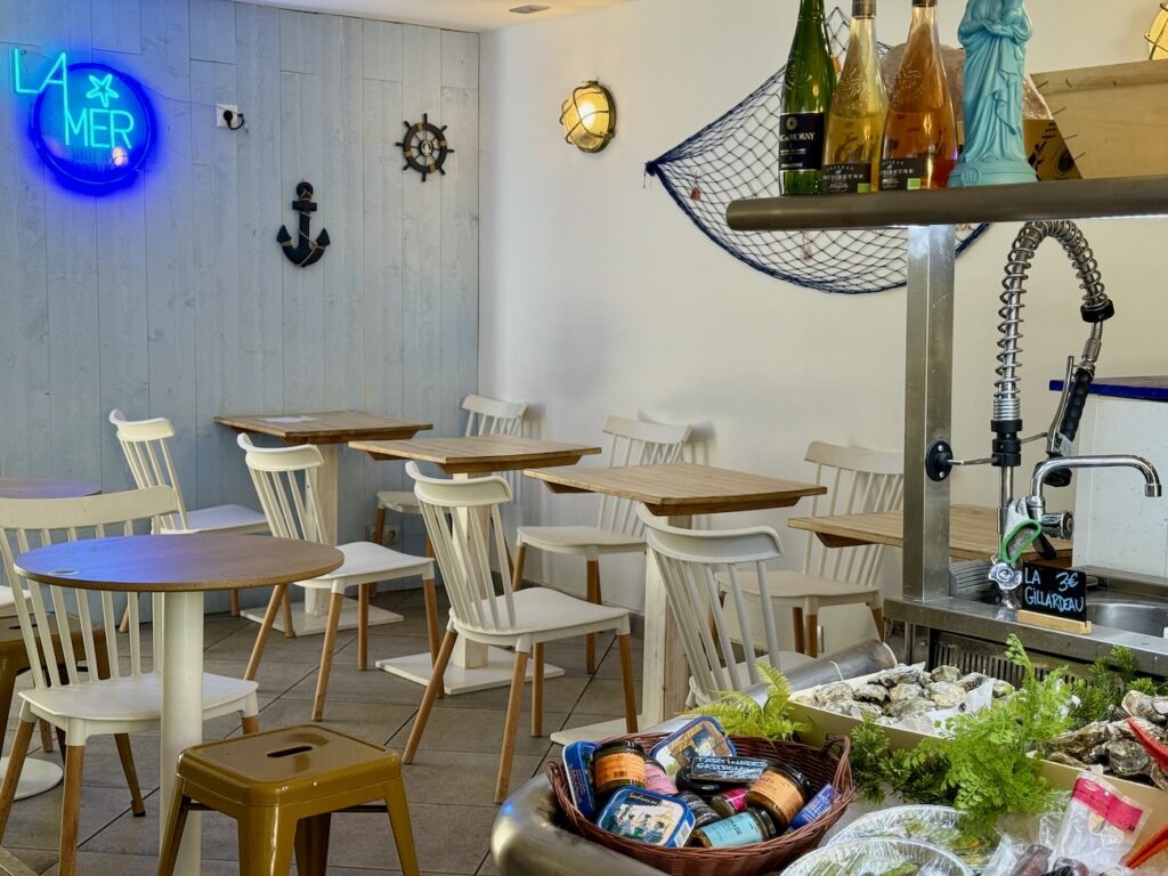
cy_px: 438
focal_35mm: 48
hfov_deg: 39.7
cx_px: 584
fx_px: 1620
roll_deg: -0.8
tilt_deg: -4.9
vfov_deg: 30.3
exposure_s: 1/100
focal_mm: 6.76
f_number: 1.78
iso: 64
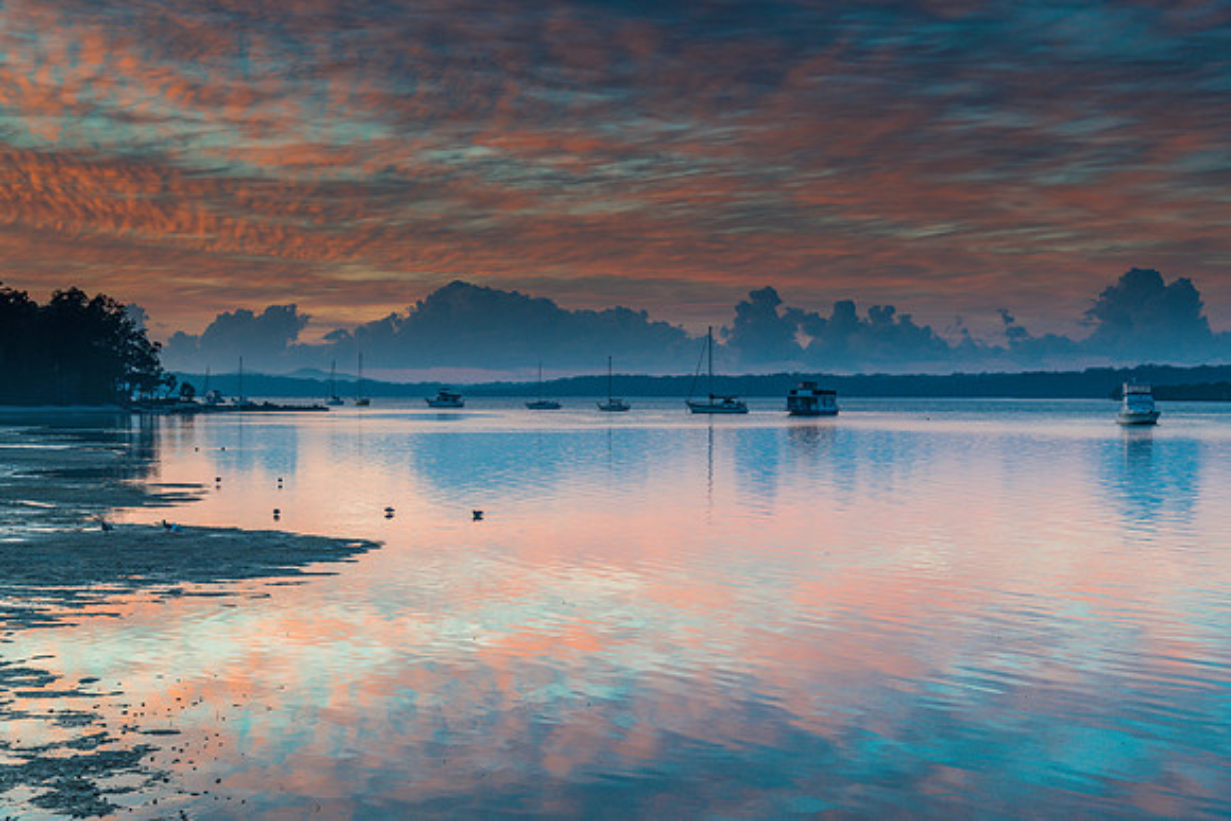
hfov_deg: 37.7
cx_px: 616
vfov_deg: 25.7
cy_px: 410
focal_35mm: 53
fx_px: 1804
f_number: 7.1
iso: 320
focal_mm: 52
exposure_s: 1/10
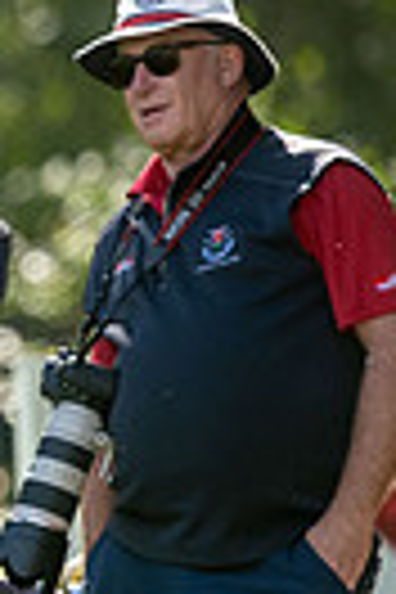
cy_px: 216
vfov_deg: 1.2
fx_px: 27404
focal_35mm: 1661
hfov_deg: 0.8
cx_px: -607
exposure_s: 1/1000
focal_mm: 300
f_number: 4
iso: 400
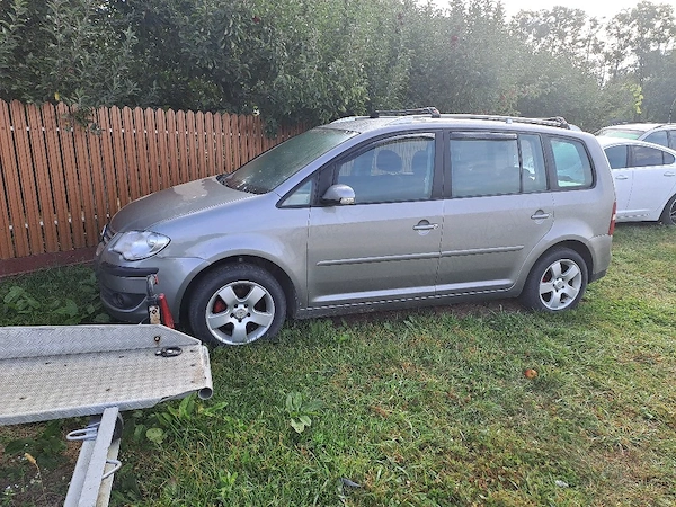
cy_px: 254
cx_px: 338
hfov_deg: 69.4
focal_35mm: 25
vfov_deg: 54.9
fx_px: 488
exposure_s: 1/294
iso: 32
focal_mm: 4.65
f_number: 1.8
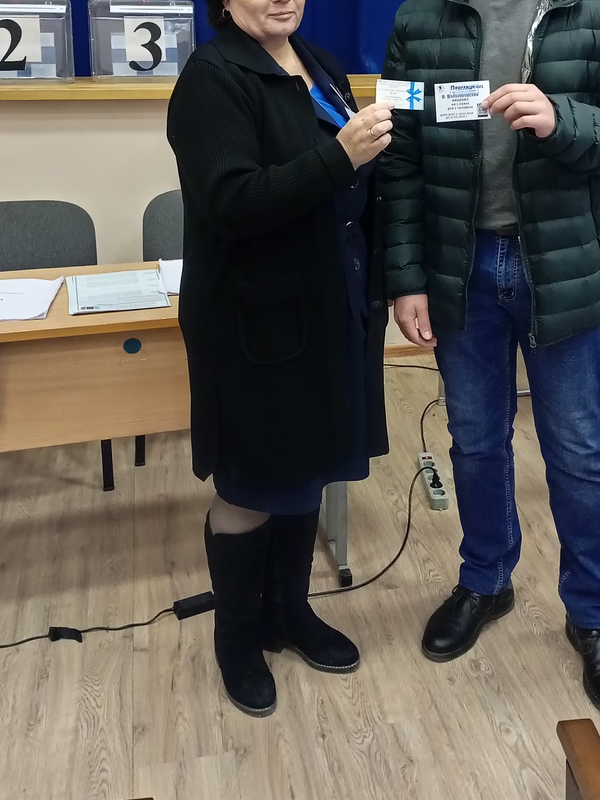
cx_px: 396
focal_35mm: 43
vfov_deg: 42.5
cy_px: 198
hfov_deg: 33.3
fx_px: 994
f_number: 1.8
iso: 762
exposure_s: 1/25
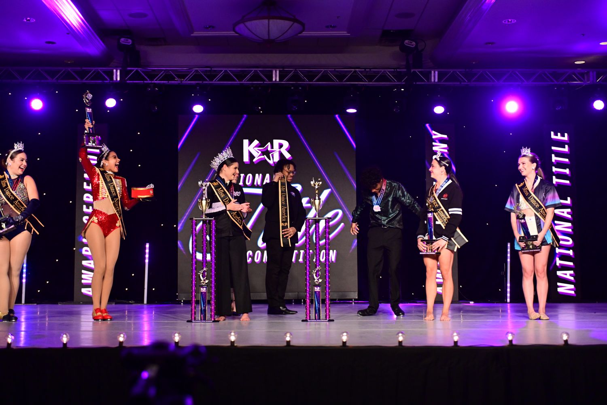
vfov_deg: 27.0
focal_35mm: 50
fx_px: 843
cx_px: 304
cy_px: 202
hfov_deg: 39.6
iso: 2500
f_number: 2.8
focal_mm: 50
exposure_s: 1/800
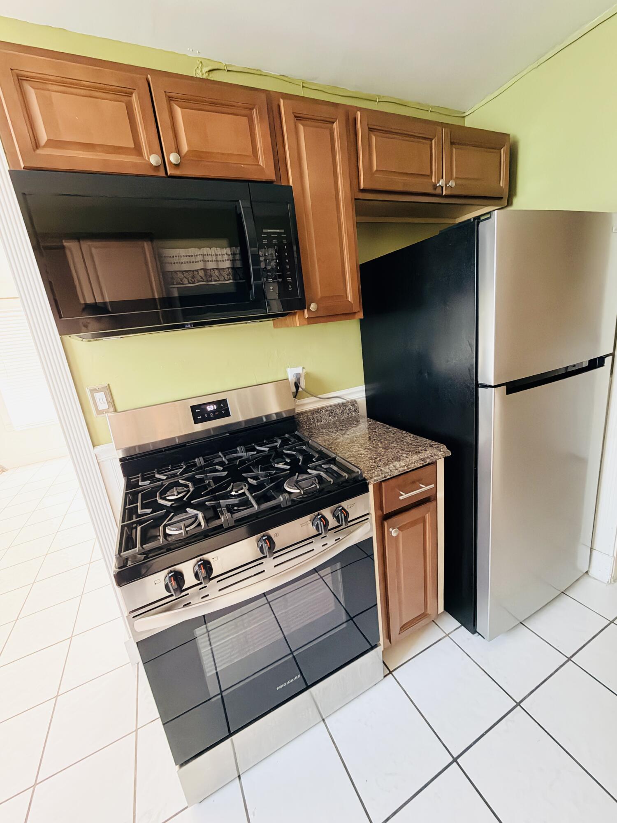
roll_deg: +5.5
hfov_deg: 85.7
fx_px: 333
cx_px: 308
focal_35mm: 14
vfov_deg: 102.1
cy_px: 412
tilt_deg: -15.1
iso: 640
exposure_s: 1/13
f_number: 2.2
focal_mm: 2.22
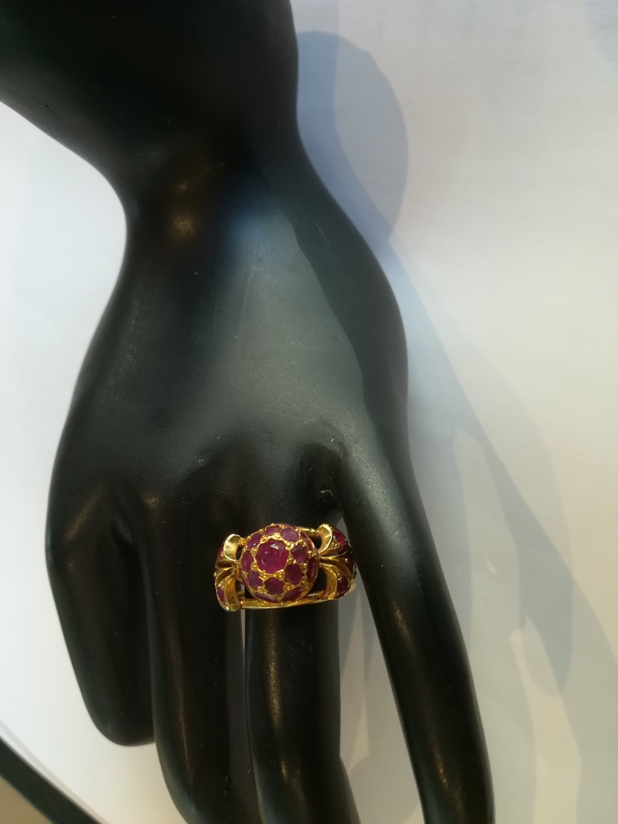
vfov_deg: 67.3
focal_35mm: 26
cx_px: 309
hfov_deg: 53.1
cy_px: 412
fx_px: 619
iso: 100
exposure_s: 1/30
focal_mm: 3.83
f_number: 2.2
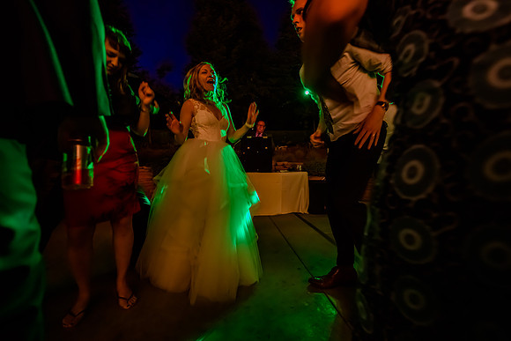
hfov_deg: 102.1
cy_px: 170
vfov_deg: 79.1
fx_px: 206
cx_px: 256
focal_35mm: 15
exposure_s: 1/80
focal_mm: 14
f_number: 2.8
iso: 8000
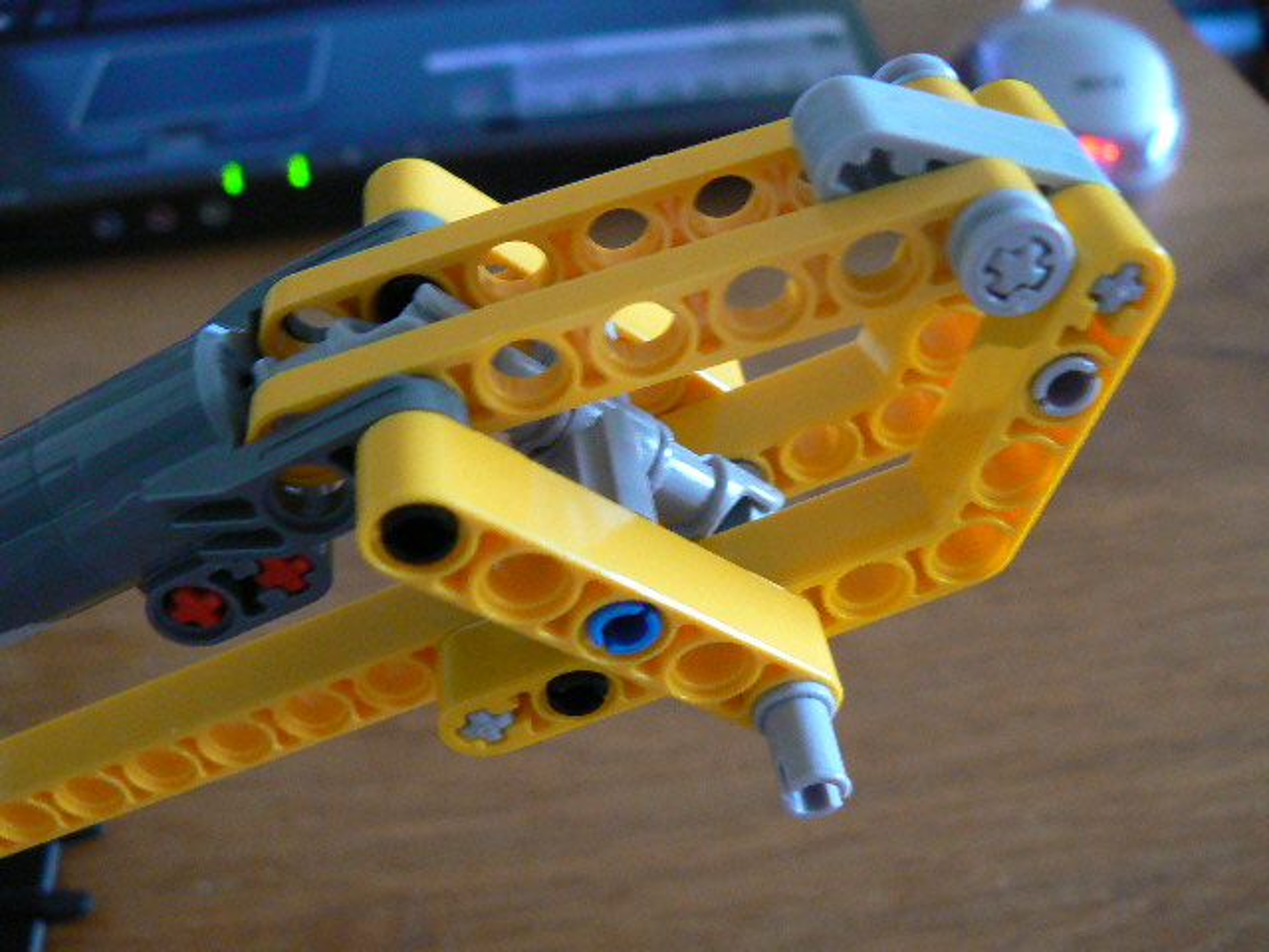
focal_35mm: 36
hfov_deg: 51.4
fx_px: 1320
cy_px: 476
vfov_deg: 39.7
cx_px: 634
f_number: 2.8
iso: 200
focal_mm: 6
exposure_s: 1/6
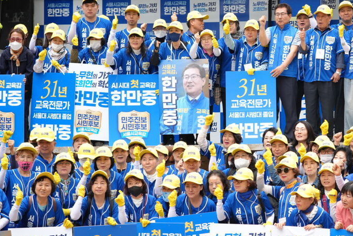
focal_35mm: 153
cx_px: 266
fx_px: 1502
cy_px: 77
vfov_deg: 9.0
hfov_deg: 13.4
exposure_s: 1/800
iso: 500
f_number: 3.5
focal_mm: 75
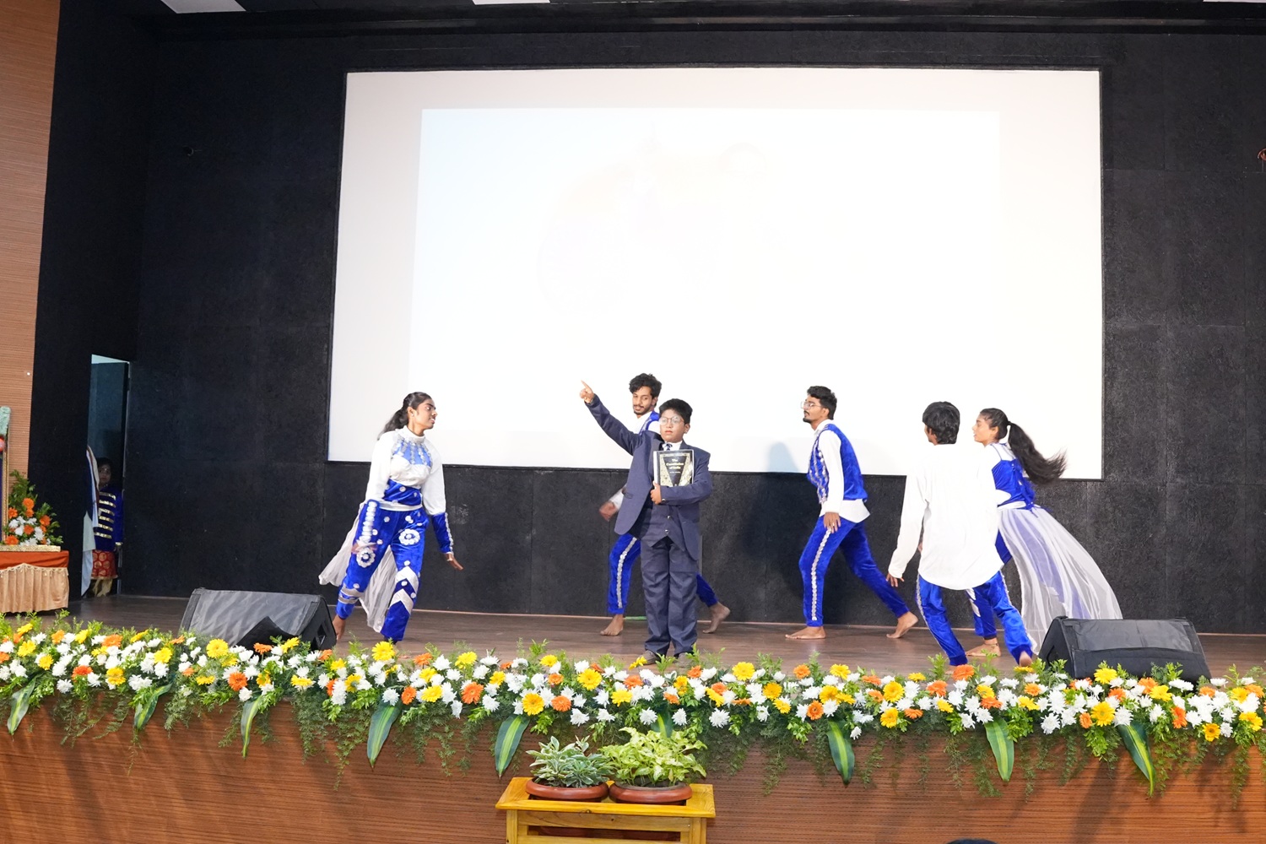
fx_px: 1336
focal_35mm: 38
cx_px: 633
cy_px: 422
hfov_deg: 50.7
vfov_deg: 35.1
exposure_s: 1/160
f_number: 6.3
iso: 8000
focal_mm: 25.7
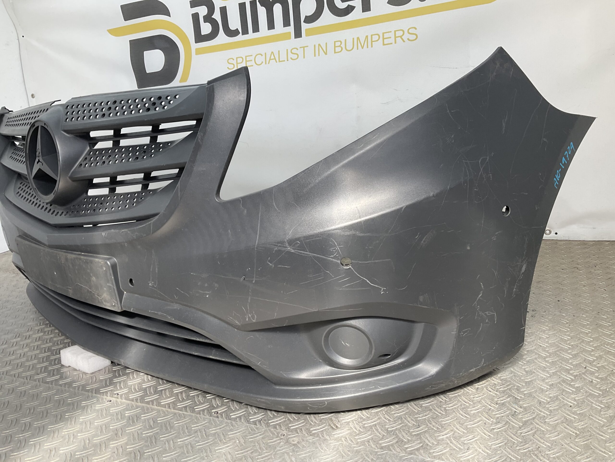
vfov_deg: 48.2
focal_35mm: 29
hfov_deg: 61.7
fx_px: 515
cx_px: 308
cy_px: 231
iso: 16
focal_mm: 3
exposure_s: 1/144
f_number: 1.8
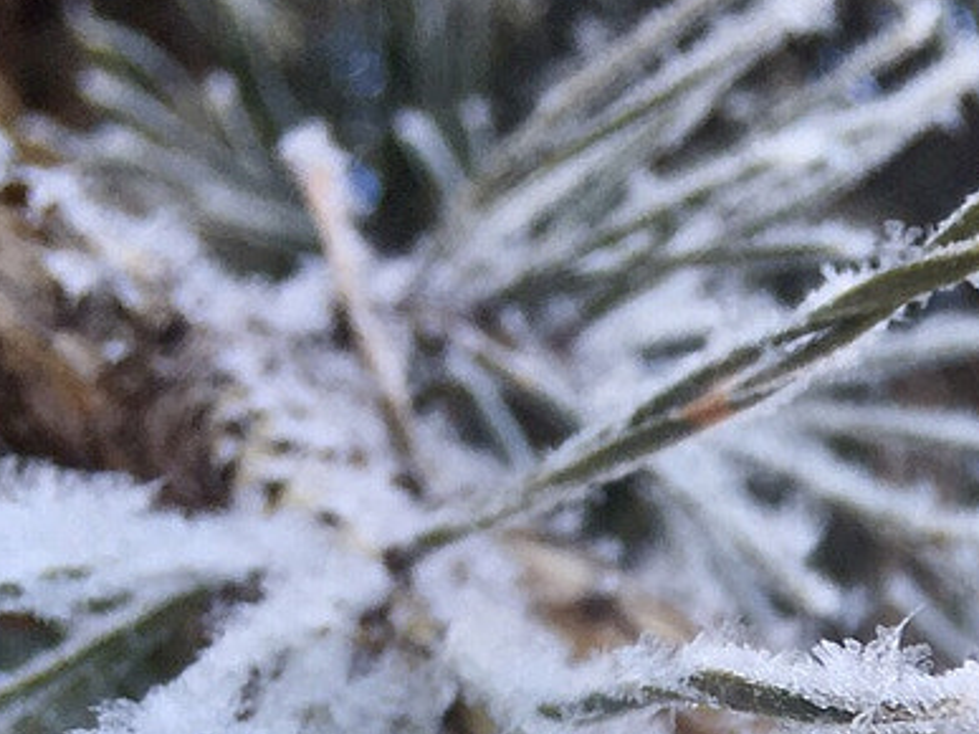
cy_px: 1382
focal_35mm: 120
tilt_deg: +22.8
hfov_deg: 15.2
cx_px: 1482
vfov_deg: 11.3
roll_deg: +8.2
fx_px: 3393
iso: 25
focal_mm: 4.15
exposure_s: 1/110
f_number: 2.2
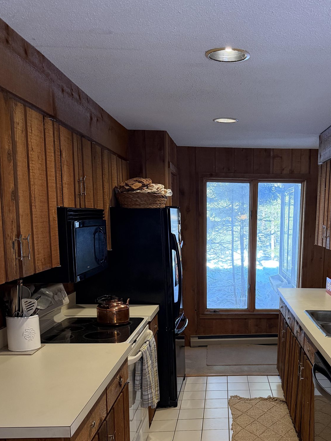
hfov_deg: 37.7
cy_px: 315
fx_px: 472
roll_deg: -0.3
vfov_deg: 48.7
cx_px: 248
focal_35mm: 37
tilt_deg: -11.1
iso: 400
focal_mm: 6.76
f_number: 1.78
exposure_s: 1/120
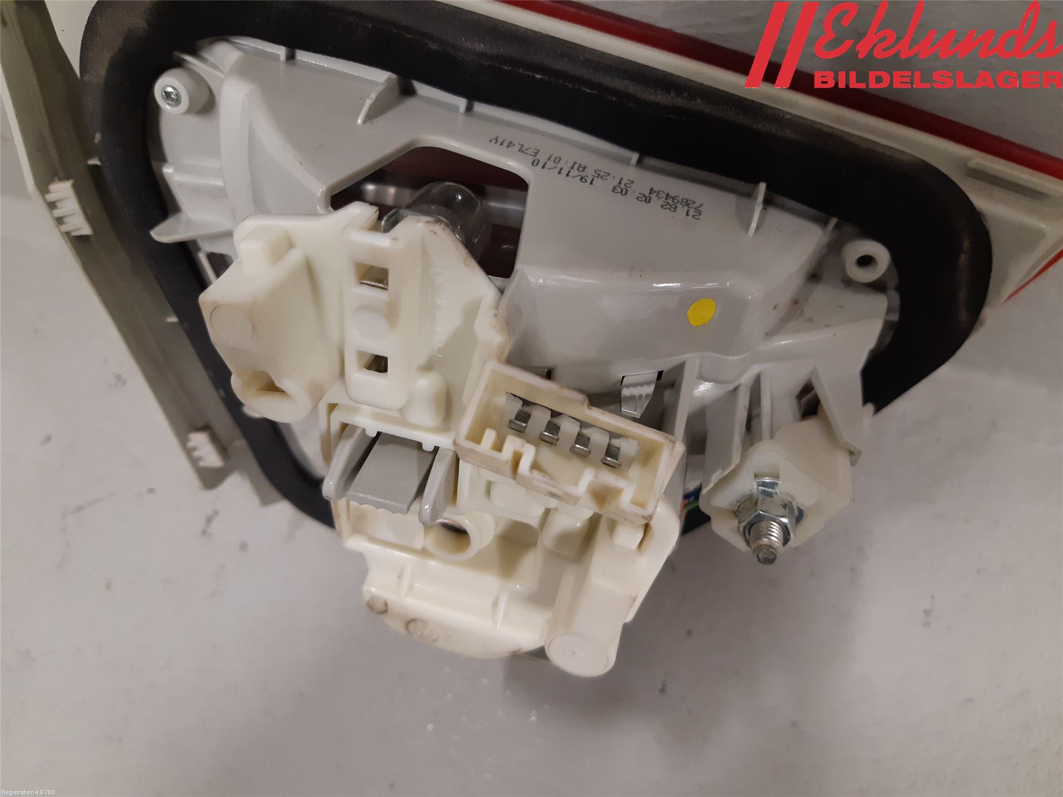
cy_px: 398
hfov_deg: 67.3
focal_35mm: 26
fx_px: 798
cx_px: 532
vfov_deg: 53.1
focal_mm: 3.93
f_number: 1.7
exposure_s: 1/50
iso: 200
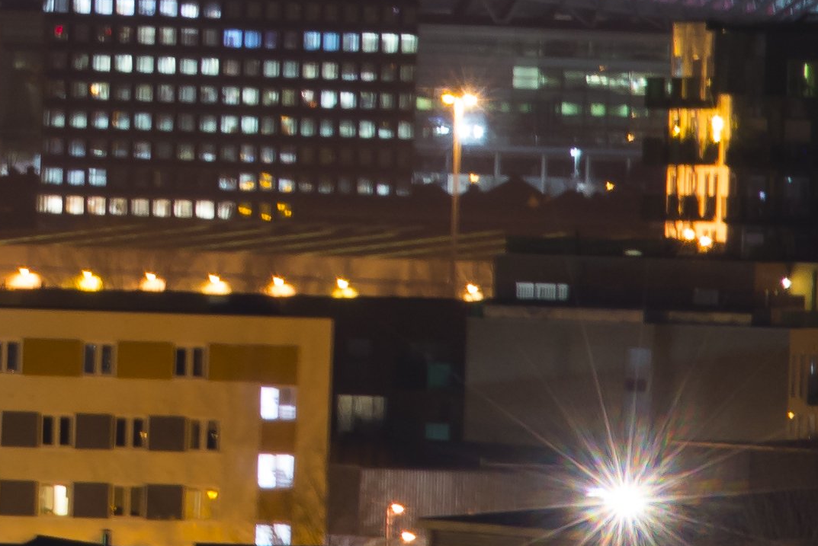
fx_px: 25488
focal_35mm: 1121
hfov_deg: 1.8
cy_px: -173
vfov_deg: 1.2
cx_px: -316
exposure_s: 3
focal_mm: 200
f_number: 11
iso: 400
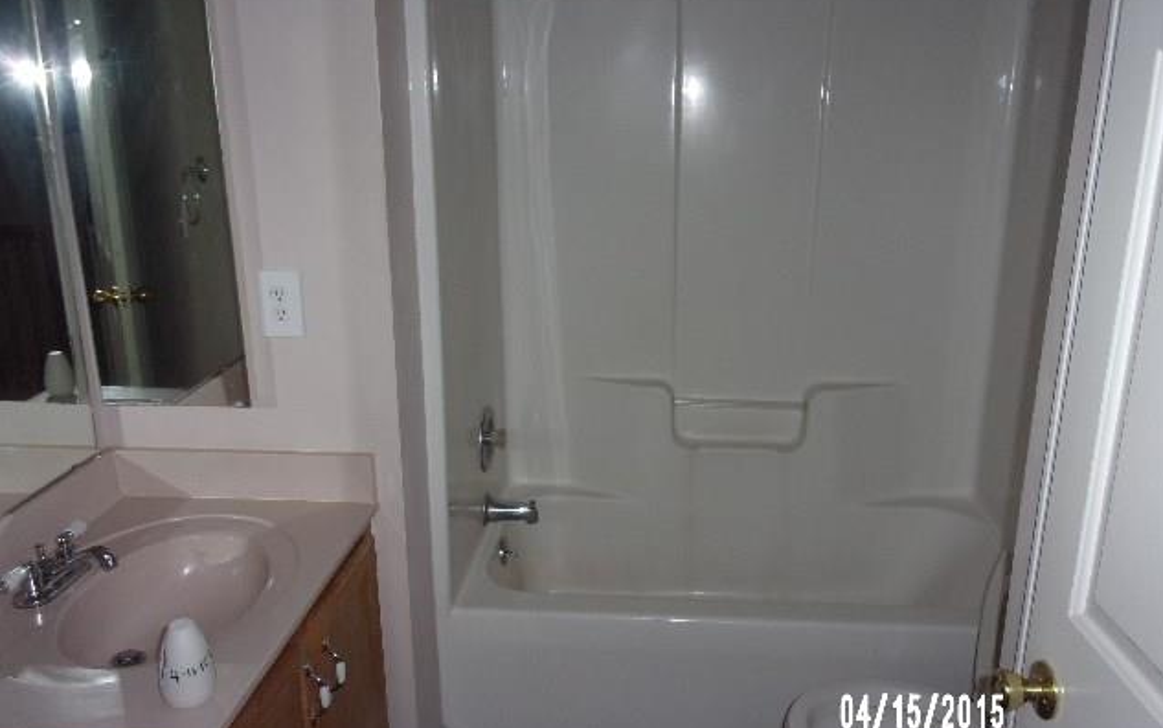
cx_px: 586
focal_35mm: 30
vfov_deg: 41.9
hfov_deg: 62.9
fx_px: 951
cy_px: 370
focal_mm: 5.1
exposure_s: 1/34
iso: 200
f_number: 3.9
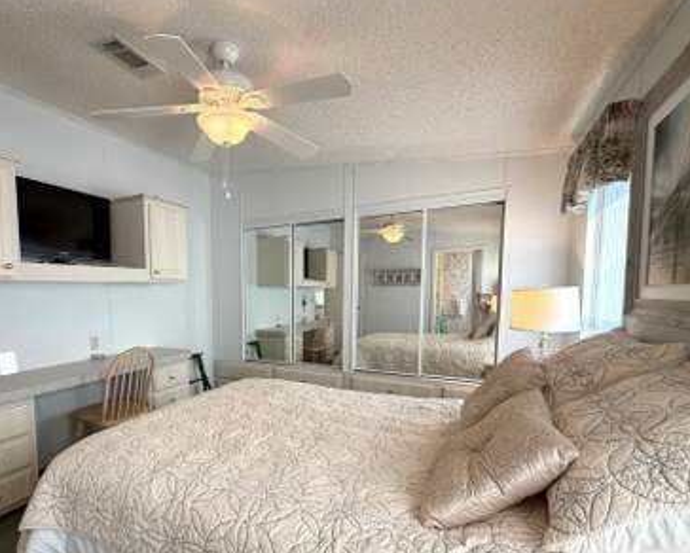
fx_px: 368
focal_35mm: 18
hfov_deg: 85.0
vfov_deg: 73.4
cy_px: 322
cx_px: 269
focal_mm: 2.22
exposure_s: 1/120
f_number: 2.2
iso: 160
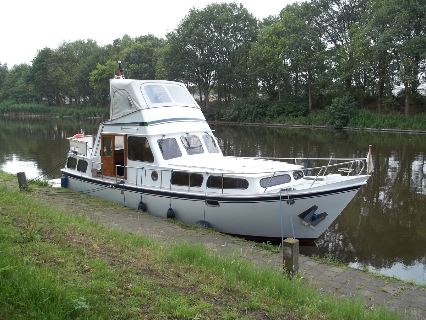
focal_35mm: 33
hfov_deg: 55.4
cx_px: 213
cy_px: 160
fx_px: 406
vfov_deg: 42.9
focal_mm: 5.9
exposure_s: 1/125
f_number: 3.3
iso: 64
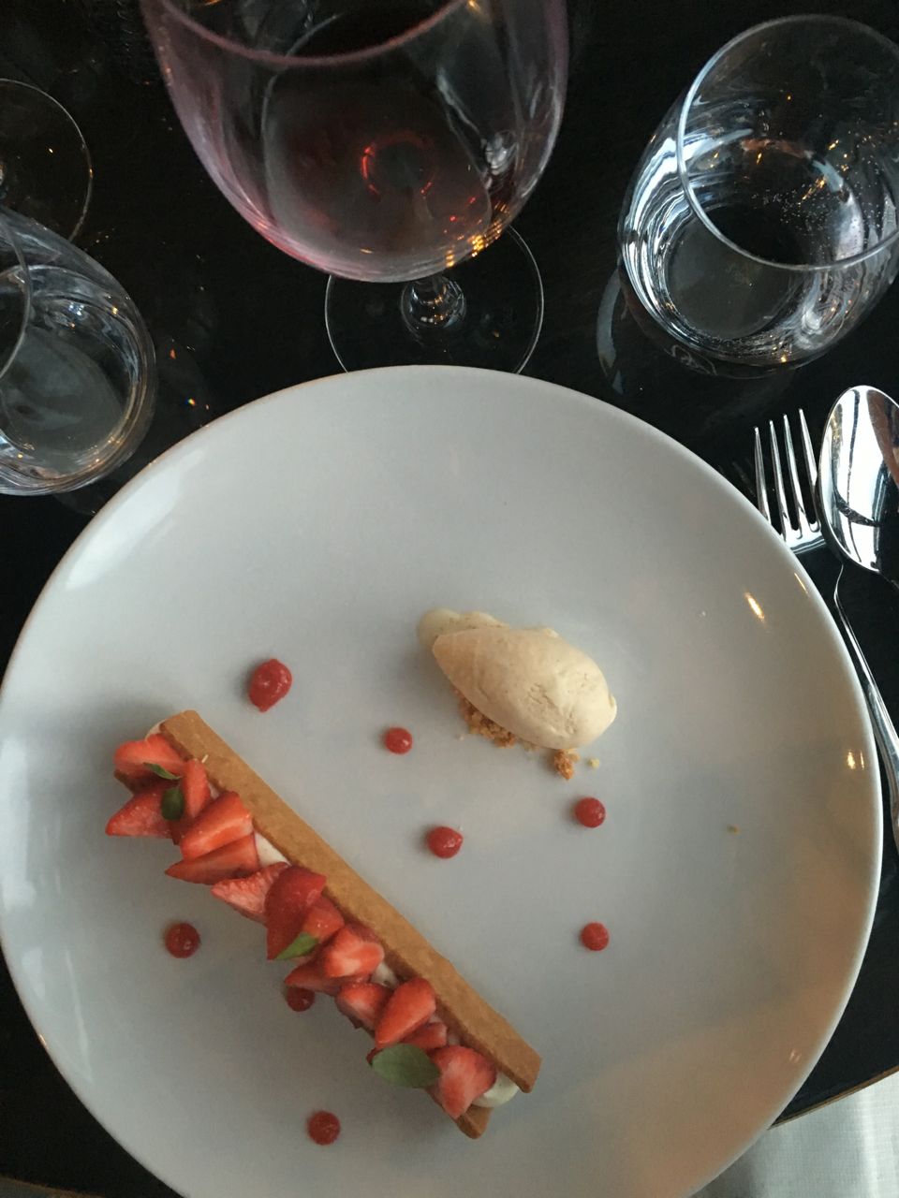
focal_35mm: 29
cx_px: 450
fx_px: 1004
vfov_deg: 61.7
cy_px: 599
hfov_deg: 48.2
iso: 400
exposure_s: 1/17
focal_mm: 4.15
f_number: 2.2
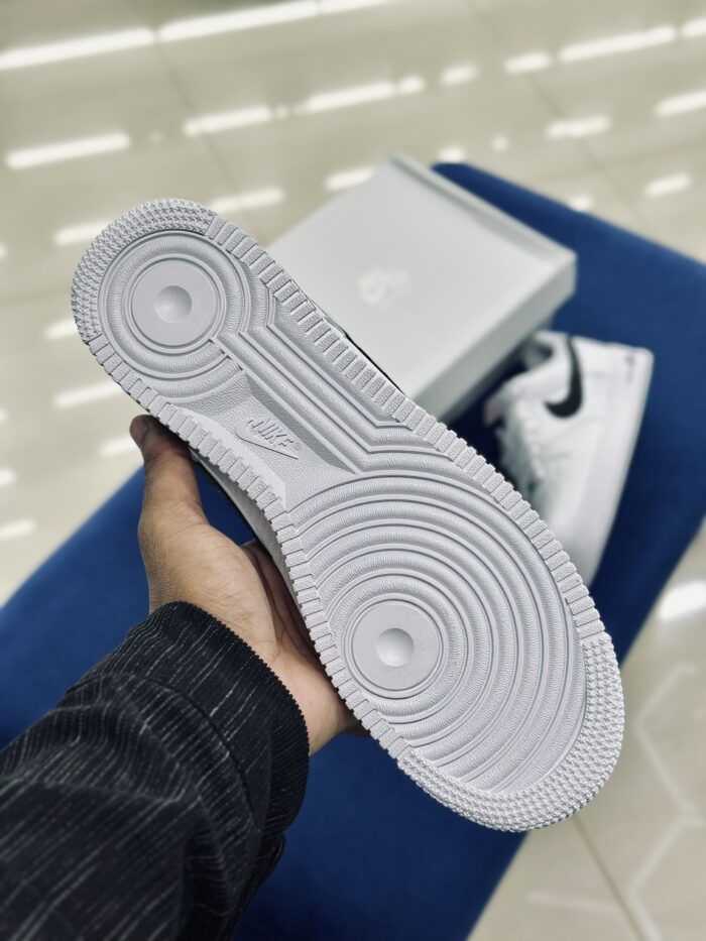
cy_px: 470
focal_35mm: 48
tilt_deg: -50.4
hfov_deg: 30.3
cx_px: 353
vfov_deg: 39.7
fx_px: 1305
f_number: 1.78
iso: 64
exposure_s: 1/136
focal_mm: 6.86
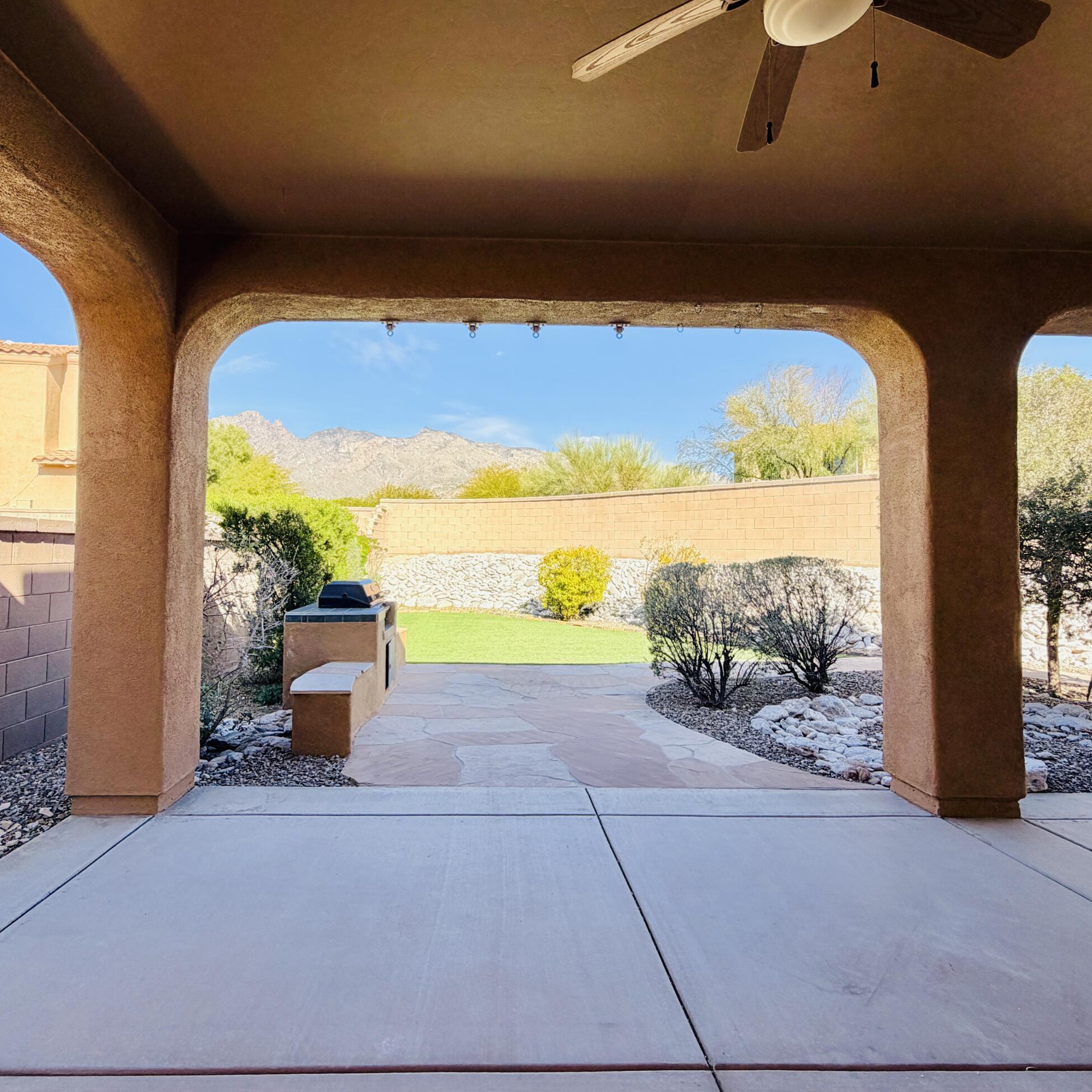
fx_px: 678
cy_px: 528
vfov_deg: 77.7
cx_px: 512
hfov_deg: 77.6
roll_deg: -1.4
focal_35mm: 19
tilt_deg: +2.9
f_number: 2.2
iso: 40
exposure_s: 1/760
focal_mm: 2.22
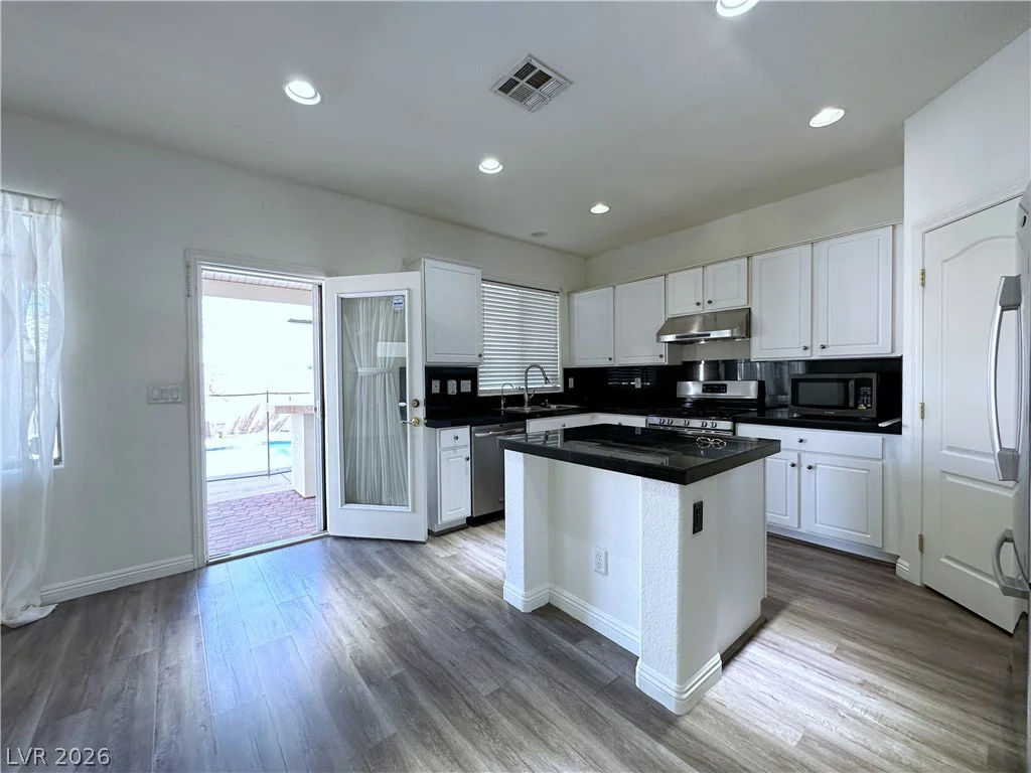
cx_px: 516
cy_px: 386
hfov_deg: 102.1
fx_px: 417
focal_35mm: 14
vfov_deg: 85.7
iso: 200
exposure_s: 1/120
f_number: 2.2
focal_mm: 2.22
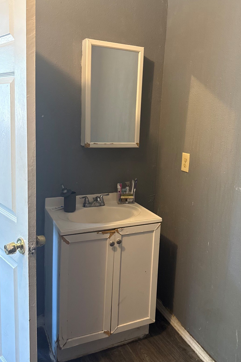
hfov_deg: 42.1
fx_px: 311
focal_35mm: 31
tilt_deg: -7.4
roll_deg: -3.5
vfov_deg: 60.2
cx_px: 146
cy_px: 166
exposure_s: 1/60
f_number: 1.78
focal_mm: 6.76
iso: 500
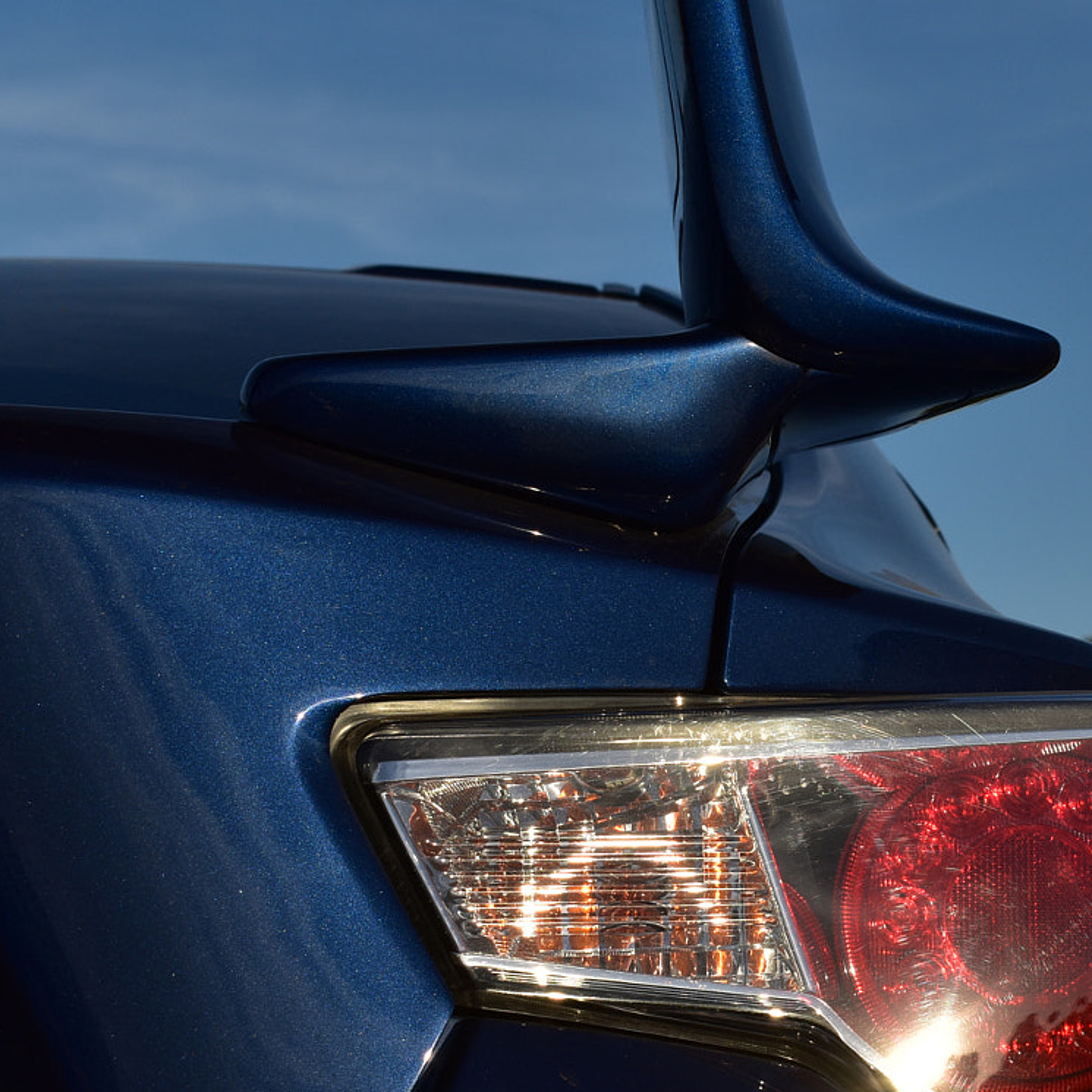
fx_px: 3712
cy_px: 711
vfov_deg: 16.7
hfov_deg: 16.4
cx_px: 1069
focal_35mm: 104
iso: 200
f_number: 9
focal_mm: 38
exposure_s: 1/800
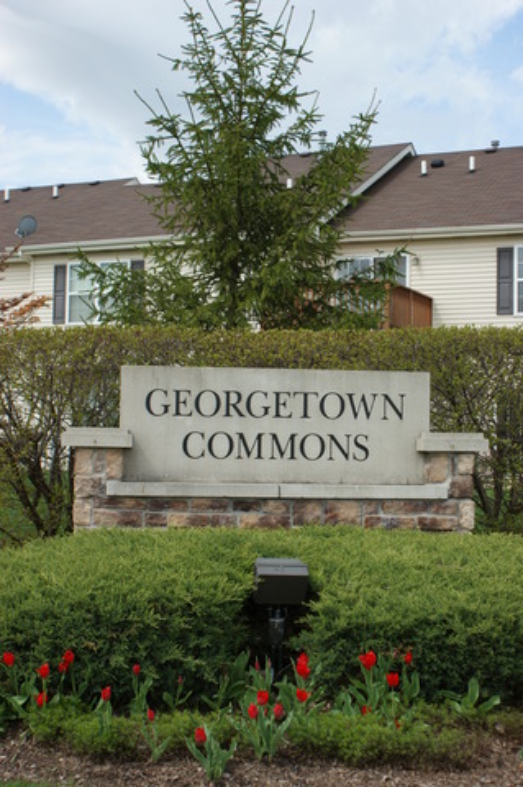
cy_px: 394
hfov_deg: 25.7
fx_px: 1146
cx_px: 262
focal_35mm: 52
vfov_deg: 37.9
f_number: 9
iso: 100
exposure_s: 1/160
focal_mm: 35
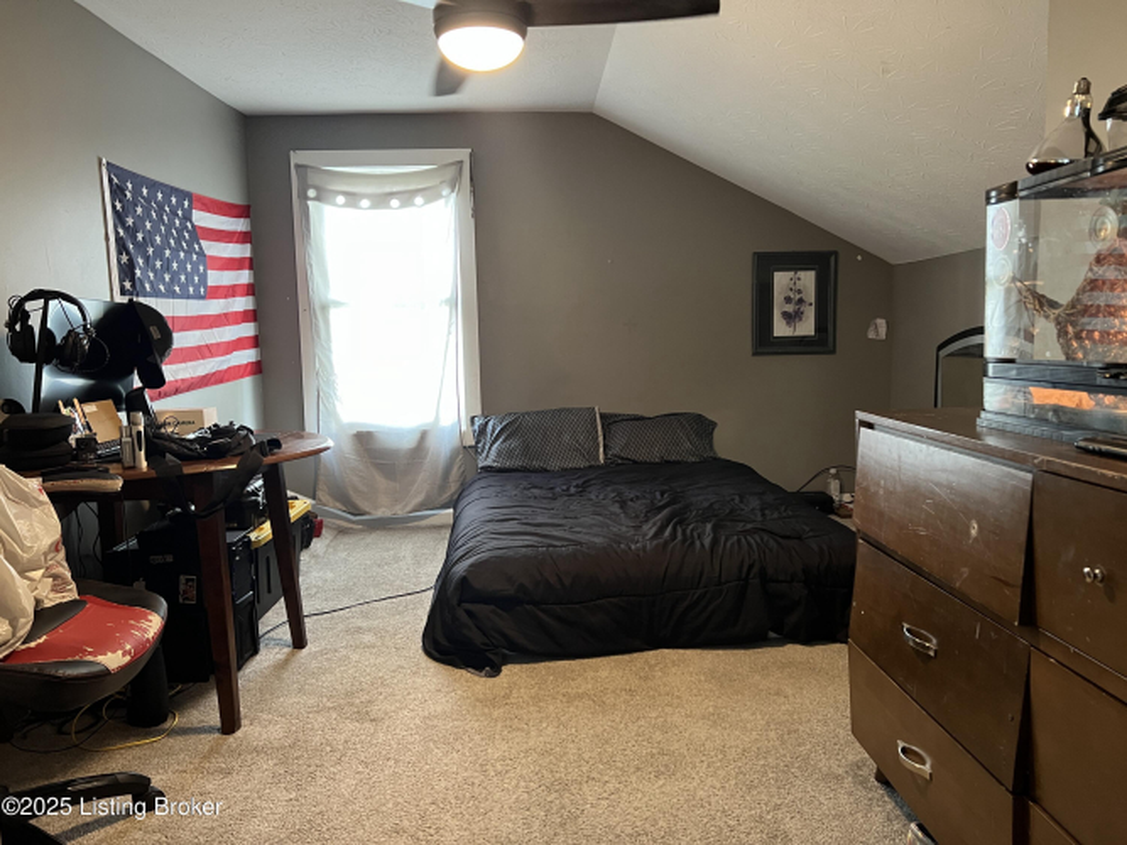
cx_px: 564
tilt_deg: -5.9
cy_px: 422
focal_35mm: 26
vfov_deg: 53.0
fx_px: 846
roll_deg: +1.6
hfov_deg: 67.3
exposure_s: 1/60
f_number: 1.5
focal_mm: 5.7
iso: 400
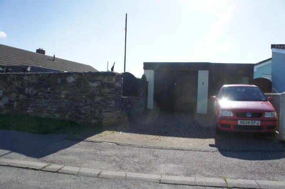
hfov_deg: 67.4
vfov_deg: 47.8
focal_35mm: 27
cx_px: 142
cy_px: 94
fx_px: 214
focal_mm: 18
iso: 200
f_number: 7.1
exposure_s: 1/400
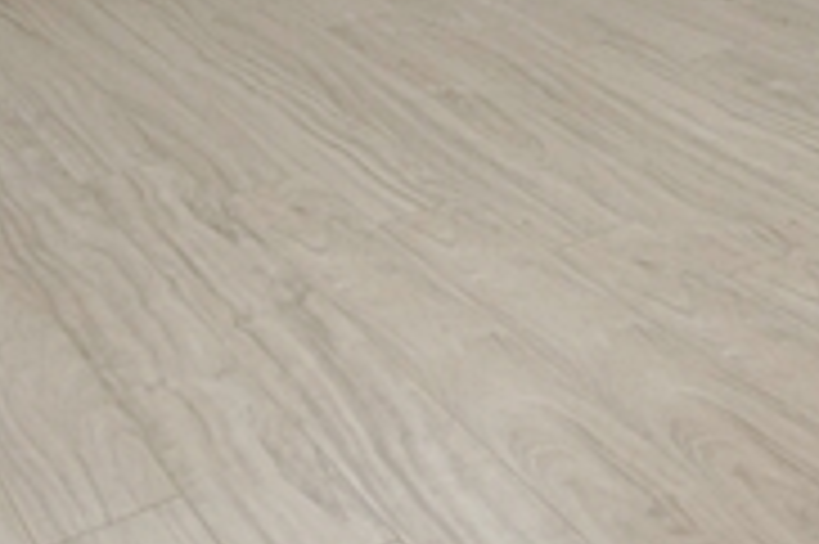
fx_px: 1500
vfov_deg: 16.1
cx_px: 626
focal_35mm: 66
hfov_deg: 30.0
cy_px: -531
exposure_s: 1/10
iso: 800
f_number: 9
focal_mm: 10
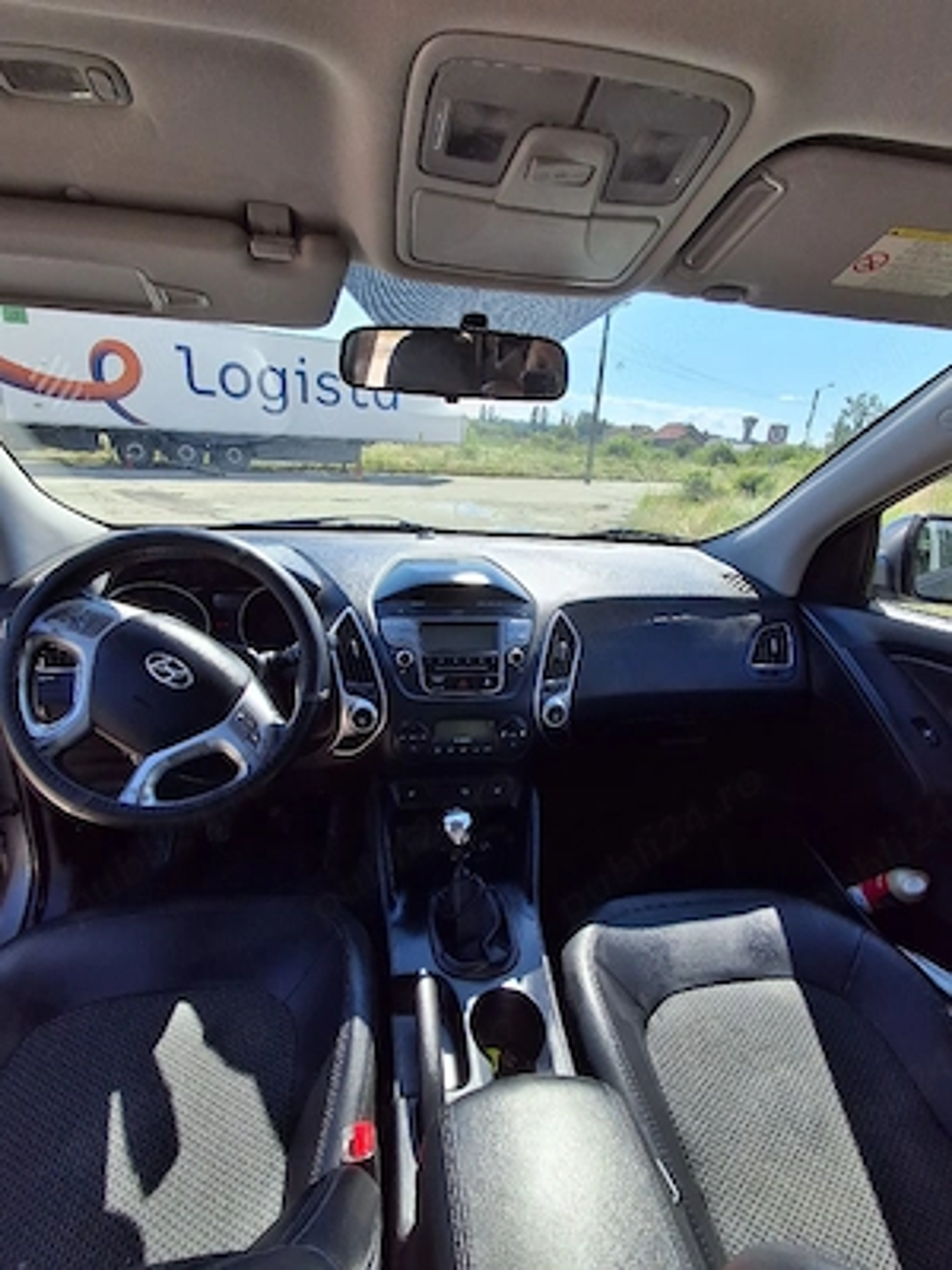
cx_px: 476
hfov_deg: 78.1
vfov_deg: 94.5
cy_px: 635
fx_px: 587
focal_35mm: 16
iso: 40
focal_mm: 1.64
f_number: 2.2
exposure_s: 1/714
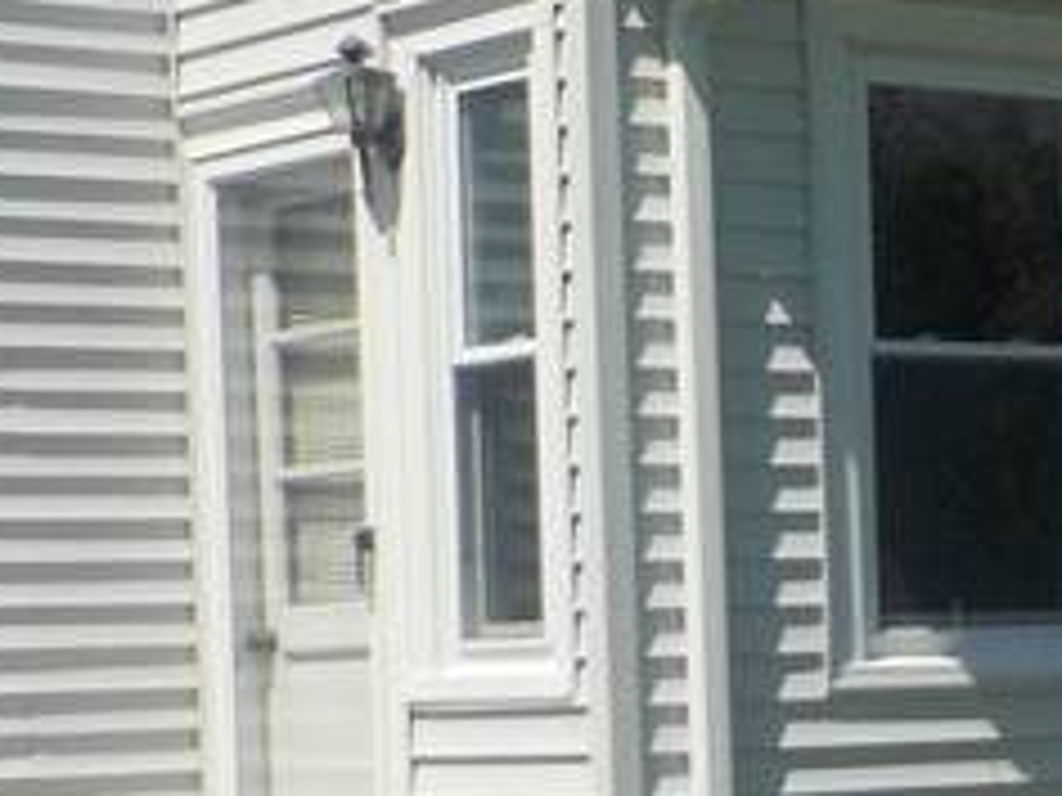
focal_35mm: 130
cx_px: 1336
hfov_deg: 14.6
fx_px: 3988
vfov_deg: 11.3
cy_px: 688
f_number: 6.6
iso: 125
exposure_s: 1/500
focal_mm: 4.1
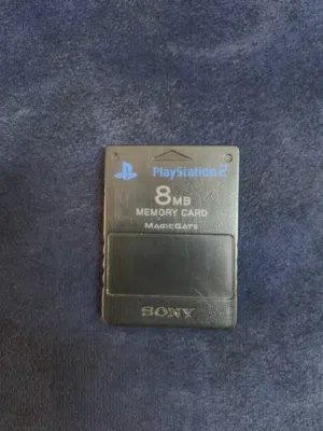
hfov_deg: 53.1
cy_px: 216
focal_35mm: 26
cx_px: 162
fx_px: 323
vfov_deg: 67.3
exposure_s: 1/25
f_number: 1.8
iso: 800
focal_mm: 4.25
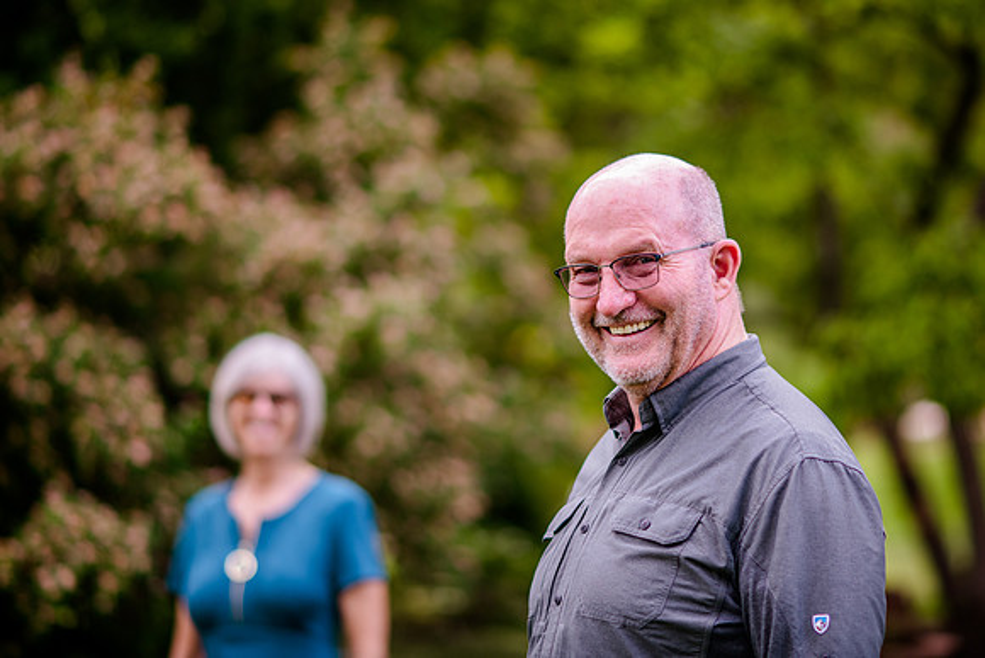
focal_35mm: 122
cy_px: 277
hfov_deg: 16.8
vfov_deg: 11.3
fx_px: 3330
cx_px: 571
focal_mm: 105
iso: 200
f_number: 2
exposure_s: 1/400
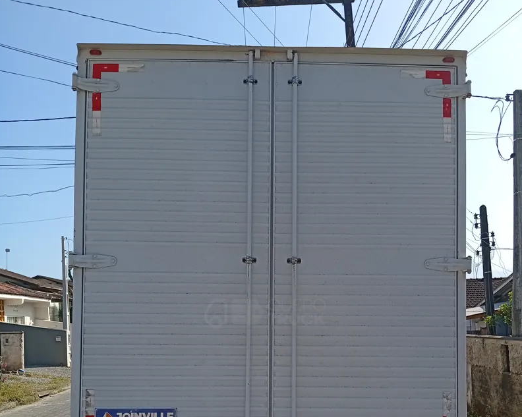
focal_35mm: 36
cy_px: 314
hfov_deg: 50.3
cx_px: 265
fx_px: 556
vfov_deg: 40.0
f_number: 1.8
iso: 50
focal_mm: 3.98
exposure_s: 1/495
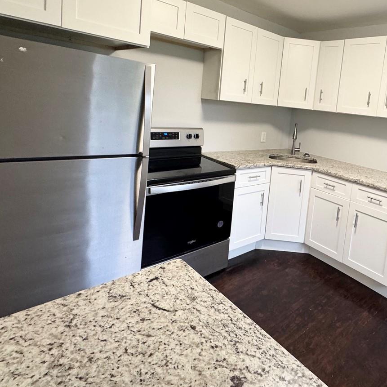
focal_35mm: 23
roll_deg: -6.5
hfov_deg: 63.5
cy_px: 137
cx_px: 288
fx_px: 291
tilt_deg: -6.3
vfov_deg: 65.9
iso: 200
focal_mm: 2.22
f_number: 2.2
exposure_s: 1/60
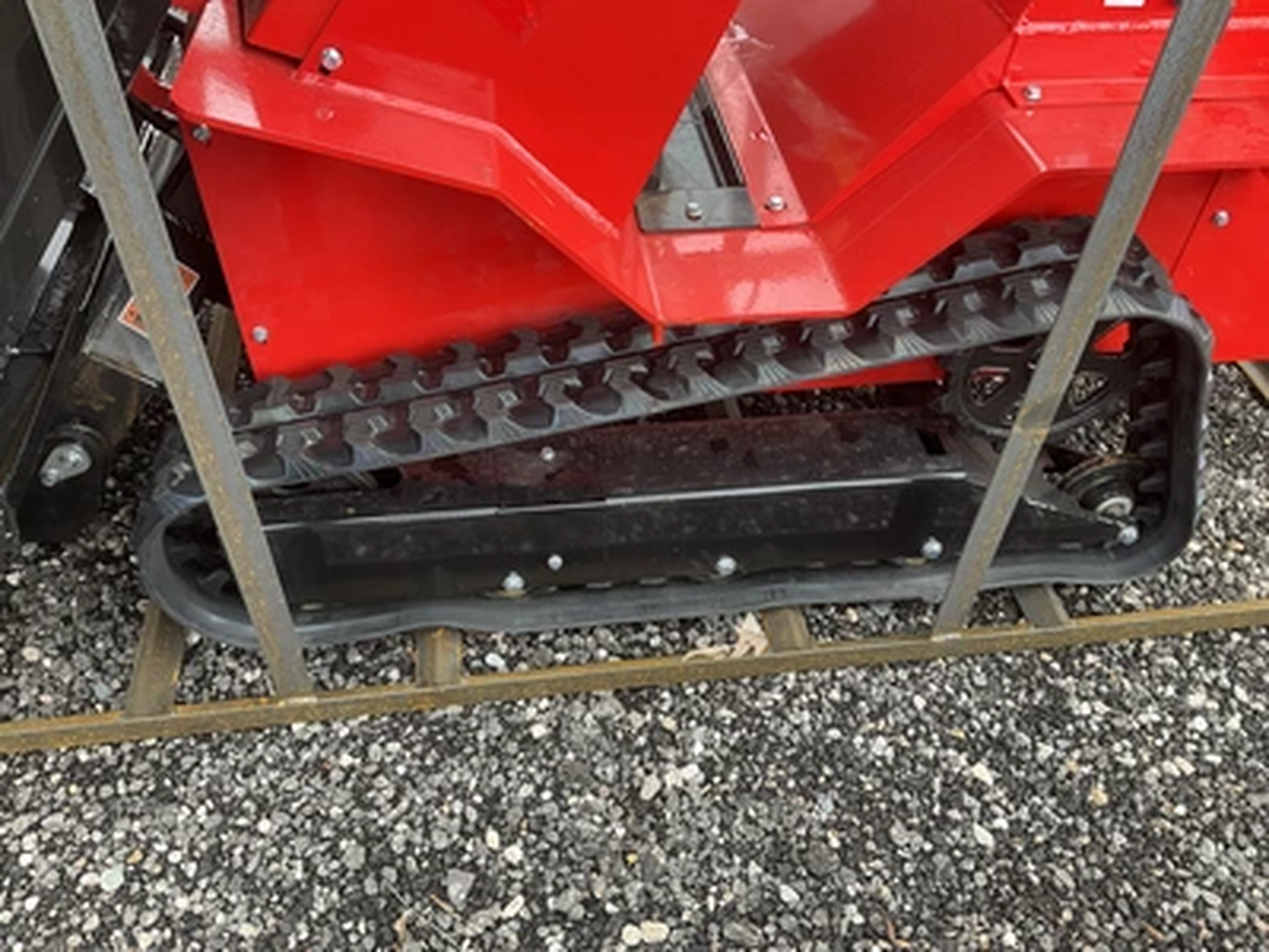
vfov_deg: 48.2
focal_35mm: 29
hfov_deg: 61.7
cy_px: 476
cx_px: 634
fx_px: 1063
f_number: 1.8
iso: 50
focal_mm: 3
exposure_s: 1/122
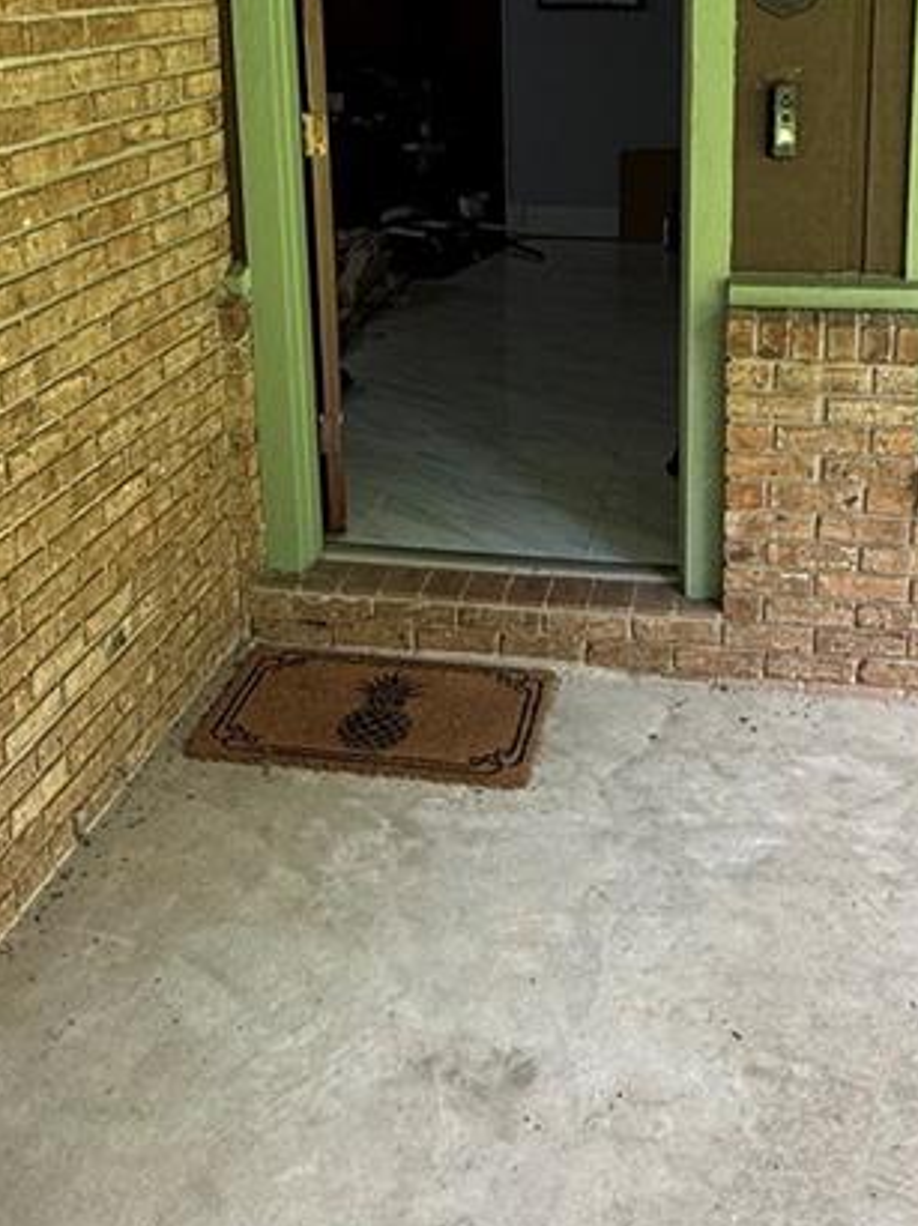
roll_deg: -0.3
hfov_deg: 35.0
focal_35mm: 41
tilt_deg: -12.5
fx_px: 1451
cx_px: 523
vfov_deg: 44.3
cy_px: 308
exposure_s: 1/99
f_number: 2.2
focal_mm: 2.22
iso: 125
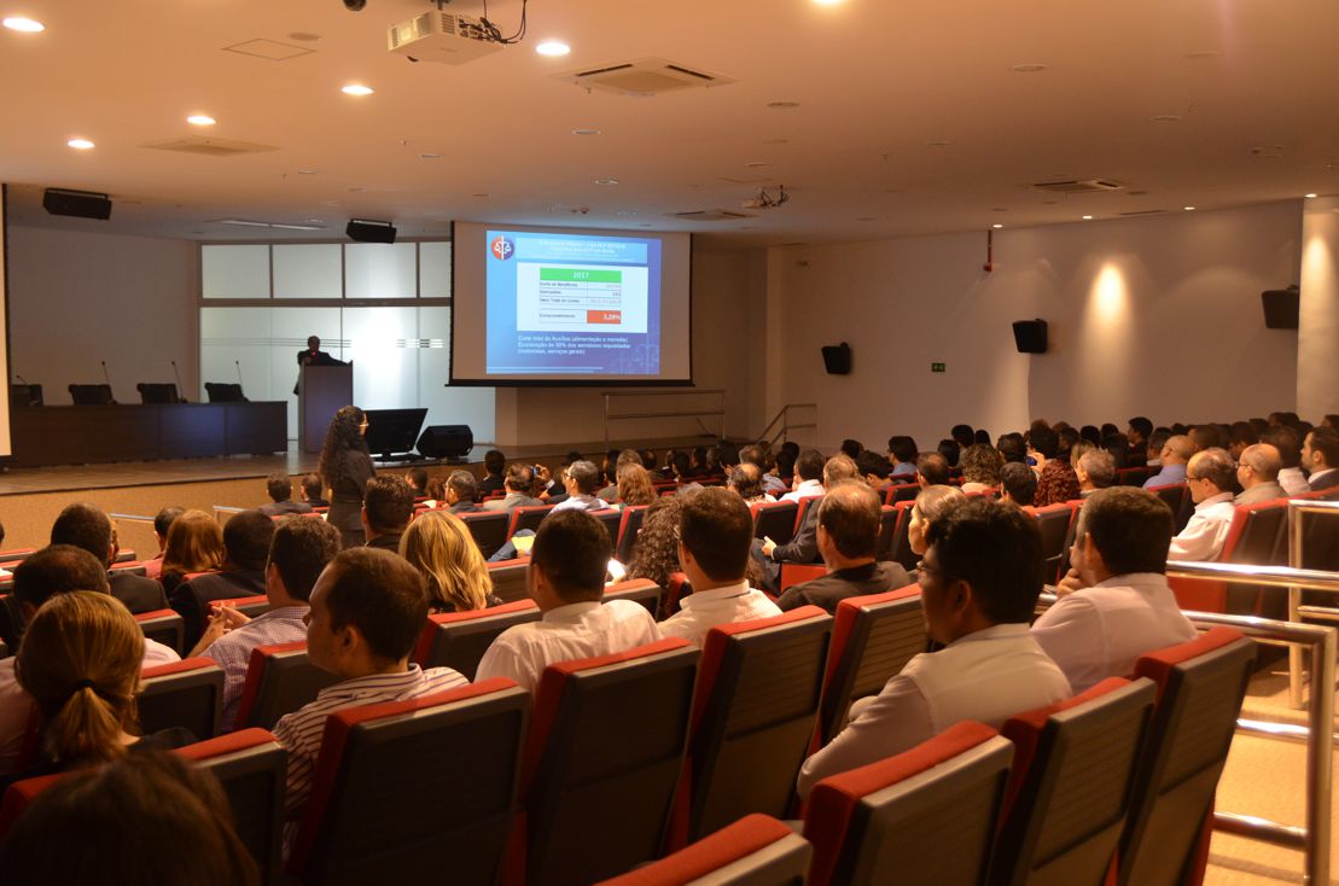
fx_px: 1447
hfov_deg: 49.7
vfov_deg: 34.0
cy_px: 443
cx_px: 670
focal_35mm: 39
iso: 800
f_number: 3.8
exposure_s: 1/50
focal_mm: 26
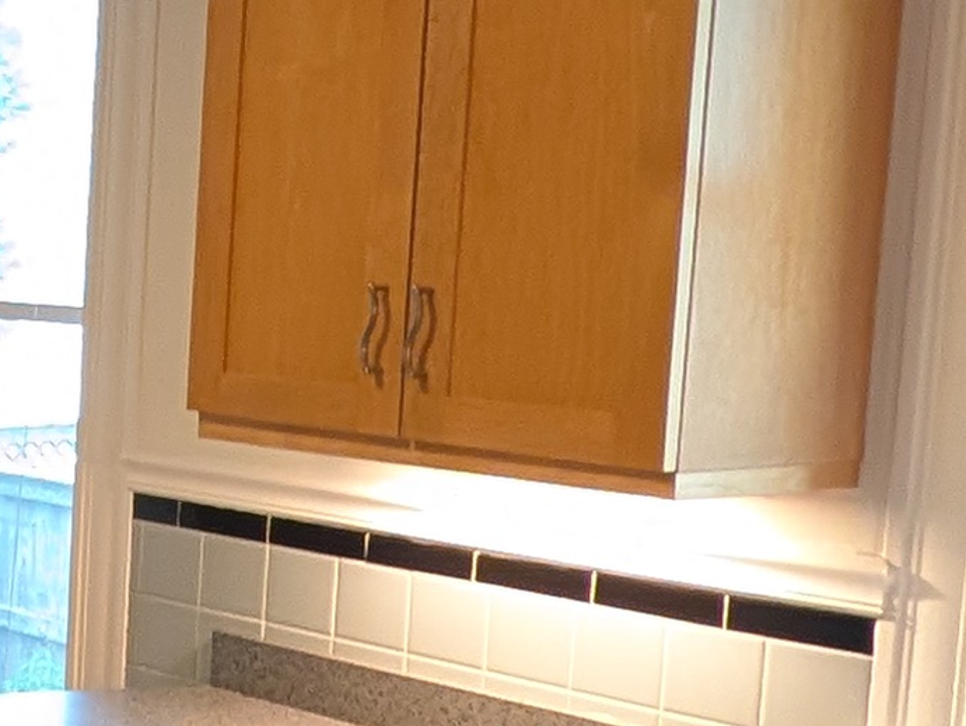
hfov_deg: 19.2
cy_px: 418
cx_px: -857
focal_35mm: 71
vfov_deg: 20.7
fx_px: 1983
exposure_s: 1/30
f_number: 1.7
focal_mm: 2.02
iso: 181
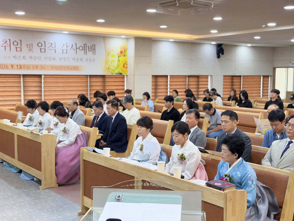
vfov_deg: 30.3
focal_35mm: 48
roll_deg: -0.5
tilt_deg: -5.4
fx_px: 408
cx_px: 147
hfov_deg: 39.7
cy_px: 110
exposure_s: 1/120
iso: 200
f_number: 1.78
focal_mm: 6.76
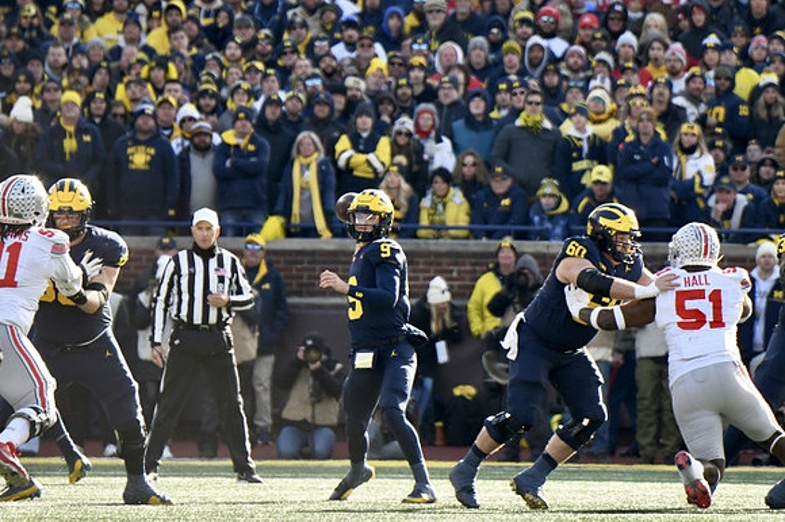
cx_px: 392
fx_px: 12748
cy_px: 261
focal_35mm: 585
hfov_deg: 3.5
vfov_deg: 2.3
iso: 1000
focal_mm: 390
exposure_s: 1/1250
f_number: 5.6
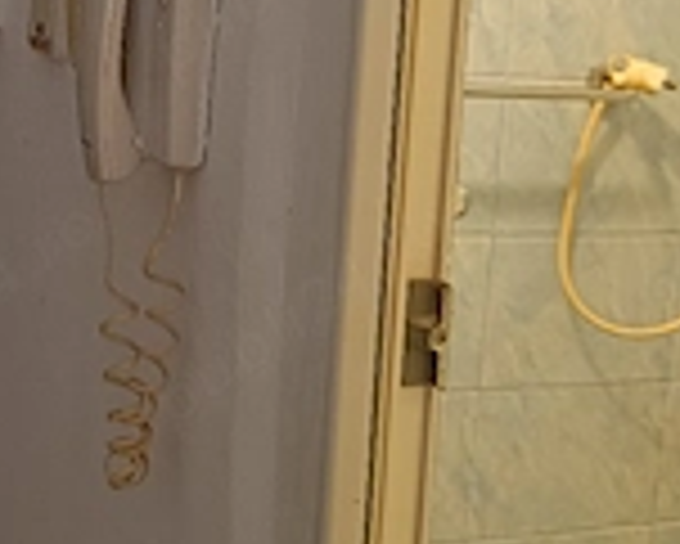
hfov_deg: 29.0
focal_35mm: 62
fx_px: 1249
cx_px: 41
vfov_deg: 23.7
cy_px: 18
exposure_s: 1/50.3
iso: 520
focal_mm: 5.59
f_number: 1.88
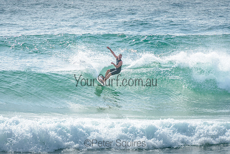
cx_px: 113
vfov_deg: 2.8
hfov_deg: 4.2
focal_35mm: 490
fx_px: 3134
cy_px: 72
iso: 200
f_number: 8
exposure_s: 1/1600
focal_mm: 400
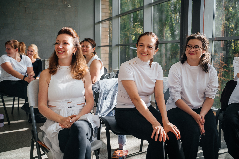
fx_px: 212
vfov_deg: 41.2
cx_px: 123
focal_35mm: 32
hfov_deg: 58.9
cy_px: 77
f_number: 4
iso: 220
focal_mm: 31
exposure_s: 1/250
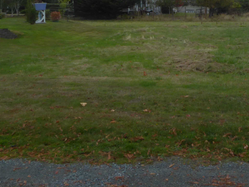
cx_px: 181
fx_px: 439
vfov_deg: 22.9
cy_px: -6
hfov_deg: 31.2
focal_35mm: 61
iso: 125
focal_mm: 4.3
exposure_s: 1/60
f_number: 8
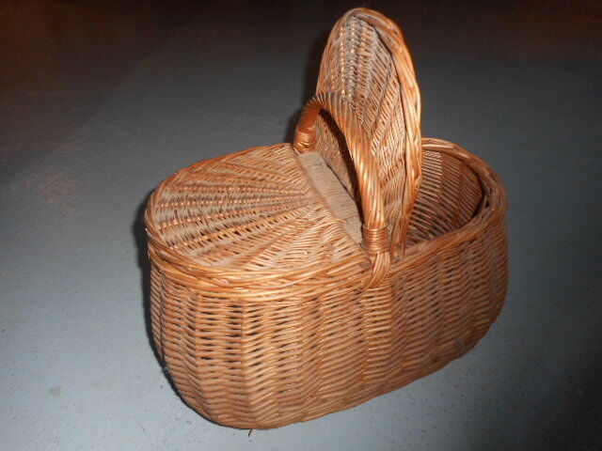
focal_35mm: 25
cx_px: 301
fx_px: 435
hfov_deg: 69.4
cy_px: 226
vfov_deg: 54.9
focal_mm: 4.5
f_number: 3.7
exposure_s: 1/25
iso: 200
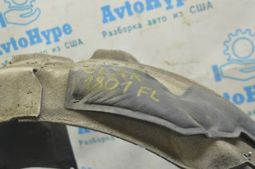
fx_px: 403
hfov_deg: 35.1
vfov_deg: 23.7
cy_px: 84
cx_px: 128
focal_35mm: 57
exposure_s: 1/15
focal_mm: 38
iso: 400
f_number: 5.6
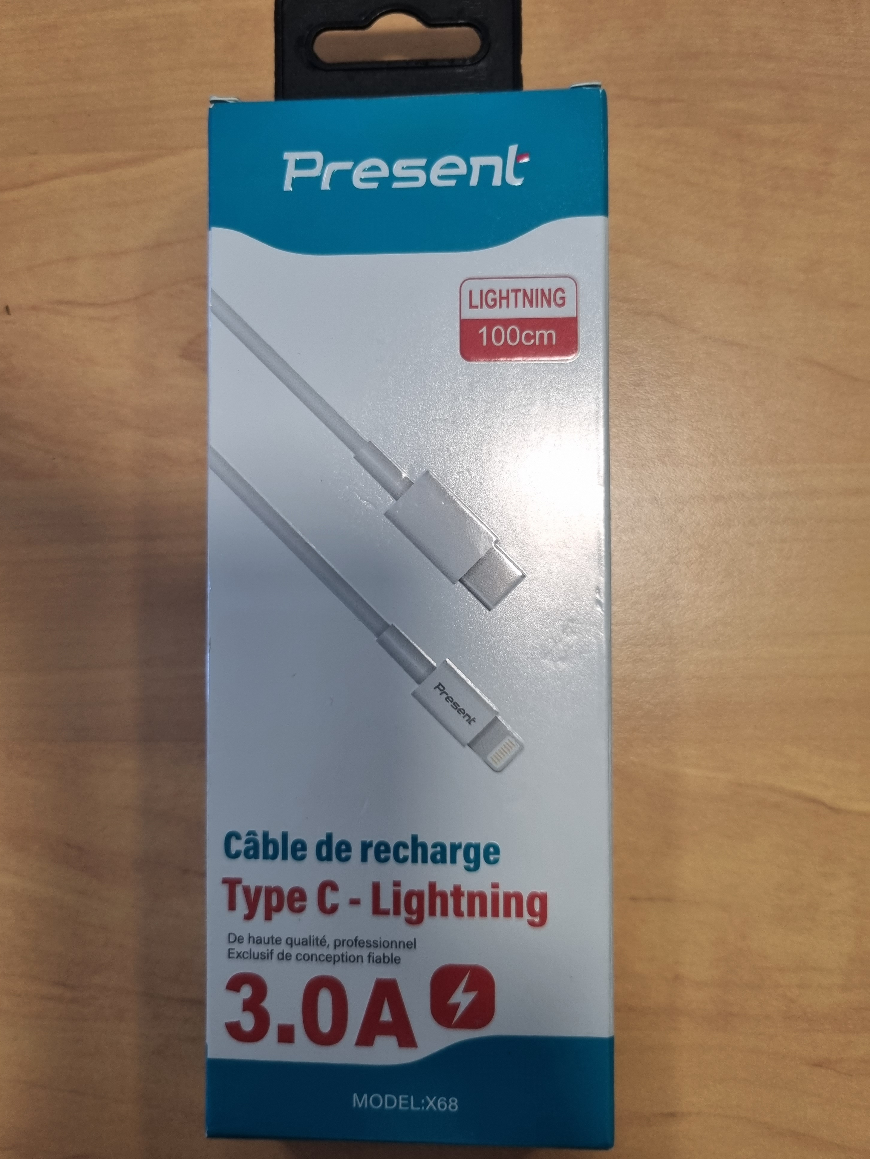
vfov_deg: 65.3
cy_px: 573
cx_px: 424
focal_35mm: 27
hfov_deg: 51.3
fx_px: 905
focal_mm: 5.4
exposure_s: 1/100
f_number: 1.8
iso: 160
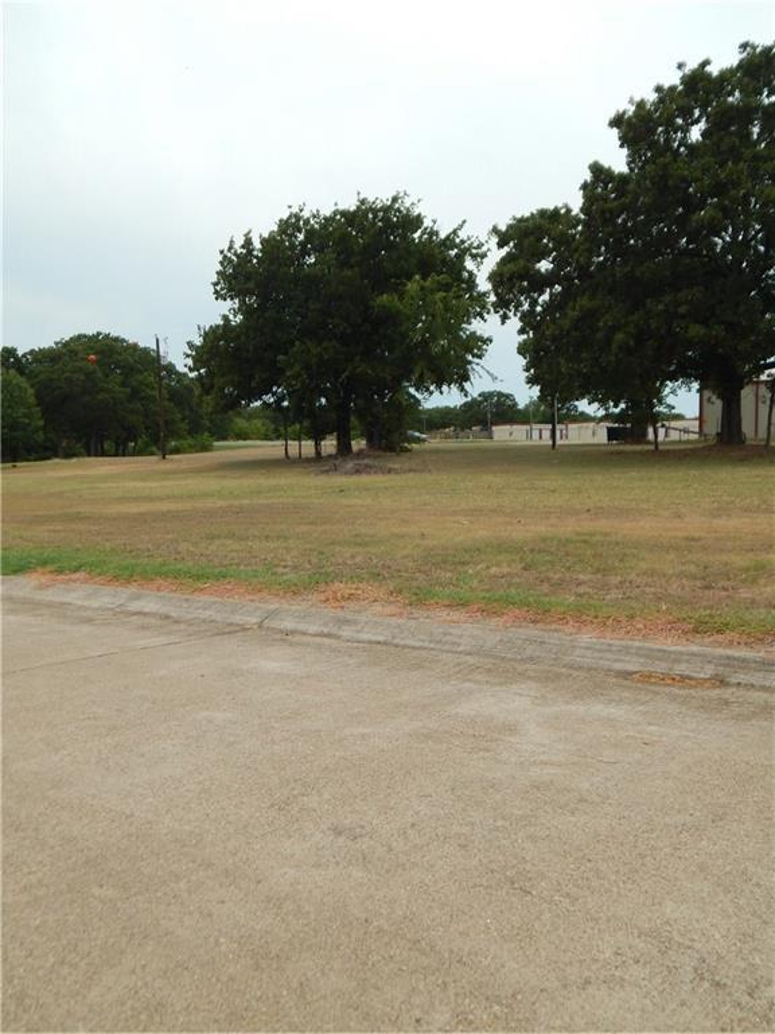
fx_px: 925
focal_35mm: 31
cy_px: 517
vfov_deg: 58.4
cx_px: 388
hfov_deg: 45.4
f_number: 6.5
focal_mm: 5.6
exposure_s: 1/400
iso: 125
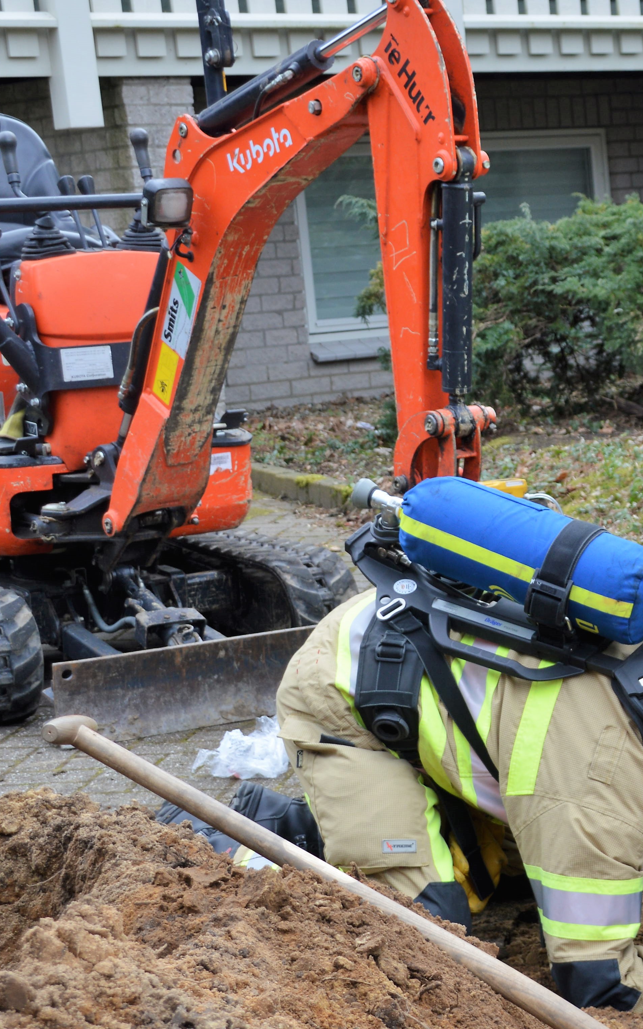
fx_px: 2608
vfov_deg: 22.3
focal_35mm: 93
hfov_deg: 13.4
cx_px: 893
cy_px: 586
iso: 125
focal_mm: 31
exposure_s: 1/125
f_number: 5.6
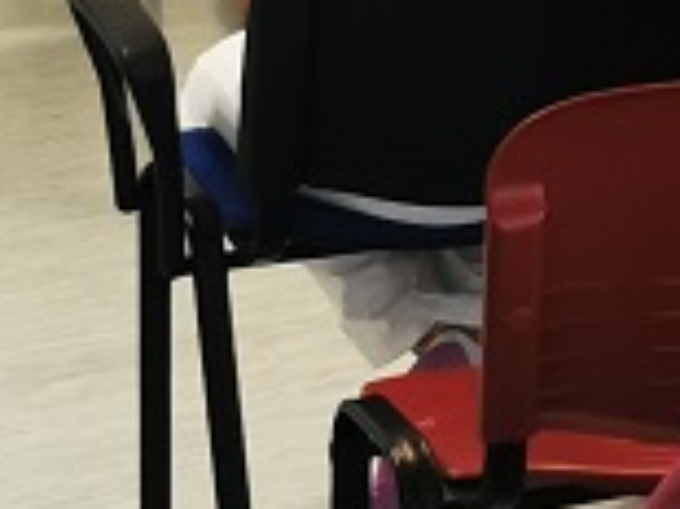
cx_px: 2126
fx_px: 3887
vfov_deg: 7.2
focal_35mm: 198
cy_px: -459
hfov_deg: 8.3
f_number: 1.6
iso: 125
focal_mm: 5.56
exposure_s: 1/50
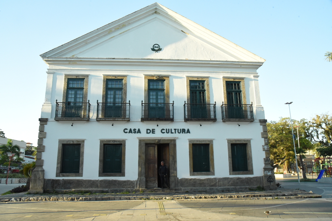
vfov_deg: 46.4
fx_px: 258
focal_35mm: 28
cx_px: 162
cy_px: 112
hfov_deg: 65.5
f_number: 14
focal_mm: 27
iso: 4000
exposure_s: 1/200
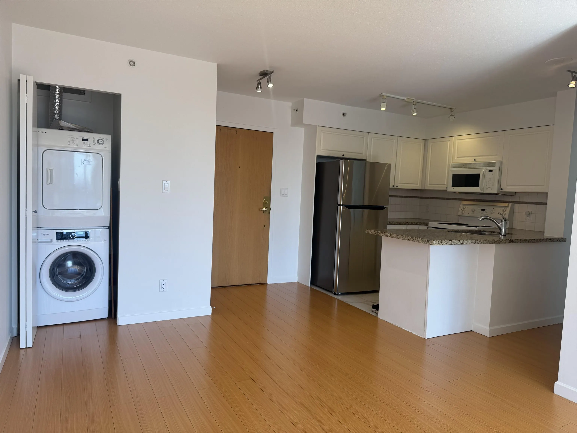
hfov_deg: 71.6
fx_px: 400
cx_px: 288
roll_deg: -2.4
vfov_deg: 56.8
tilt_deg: -3.9
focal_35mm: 24
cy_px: 216
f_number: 1.78
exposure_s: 1/390
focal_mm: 6.76
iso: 80
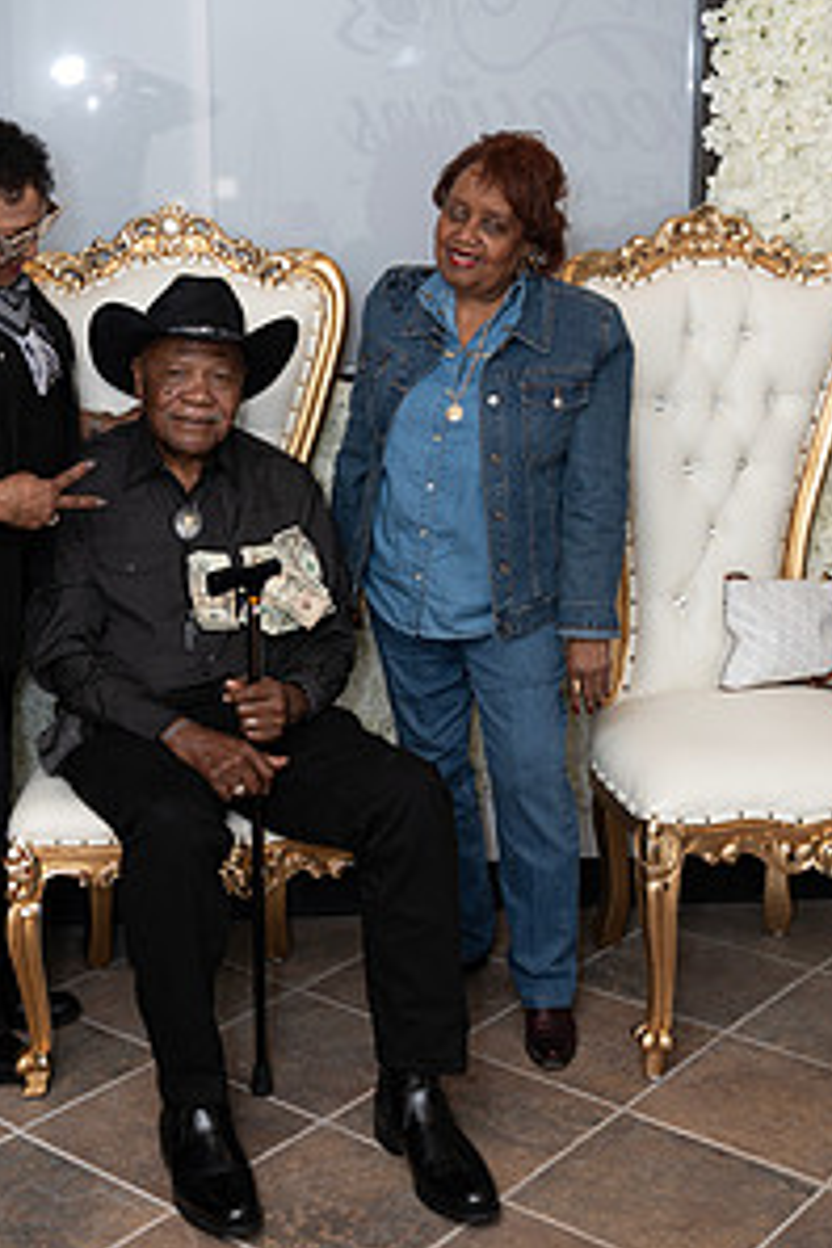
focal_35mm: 56
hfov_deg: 24.0
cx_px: 244
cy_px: 525
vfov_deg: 35.6
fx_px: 1941
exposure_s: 1/125
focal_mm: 37
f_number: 4
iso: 200
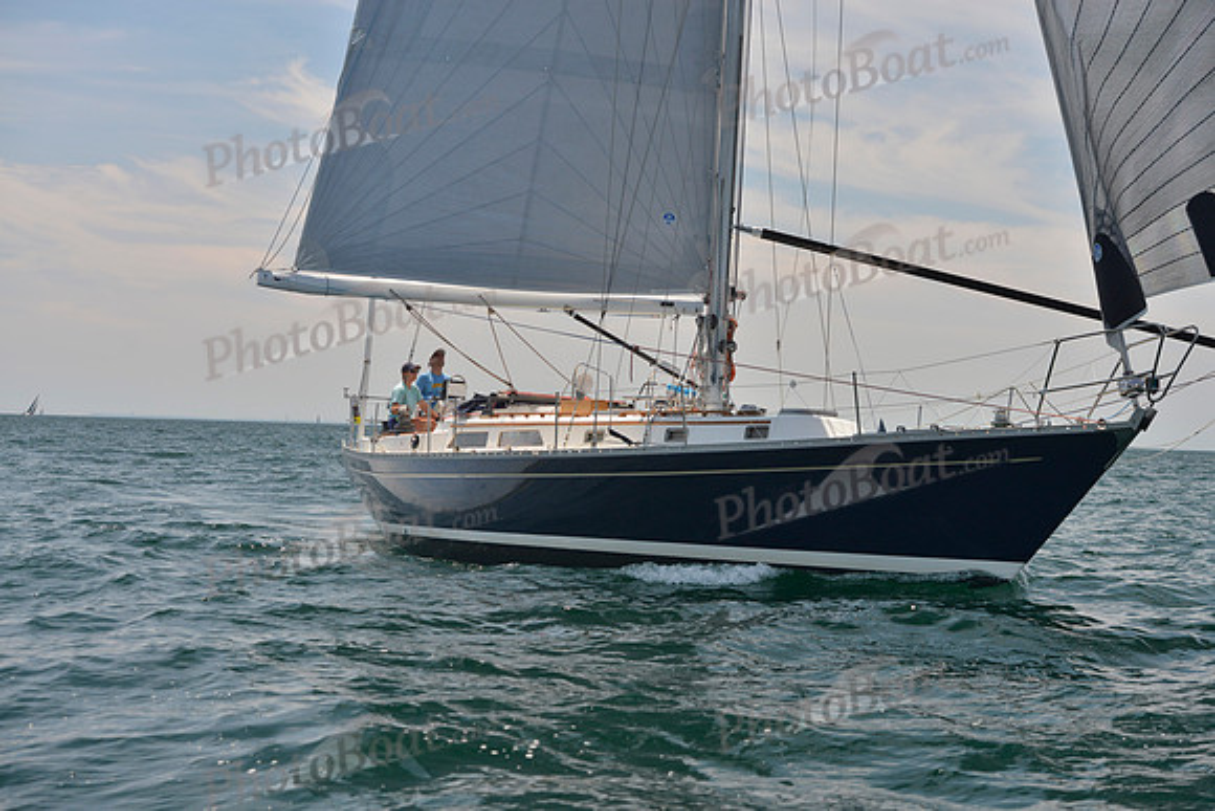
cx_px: 608
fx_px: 2363
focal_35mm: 70
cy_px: 406
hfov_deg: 28.8
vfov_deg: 19.5
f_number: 7.1
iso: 400
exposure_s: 1/800
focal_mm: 70
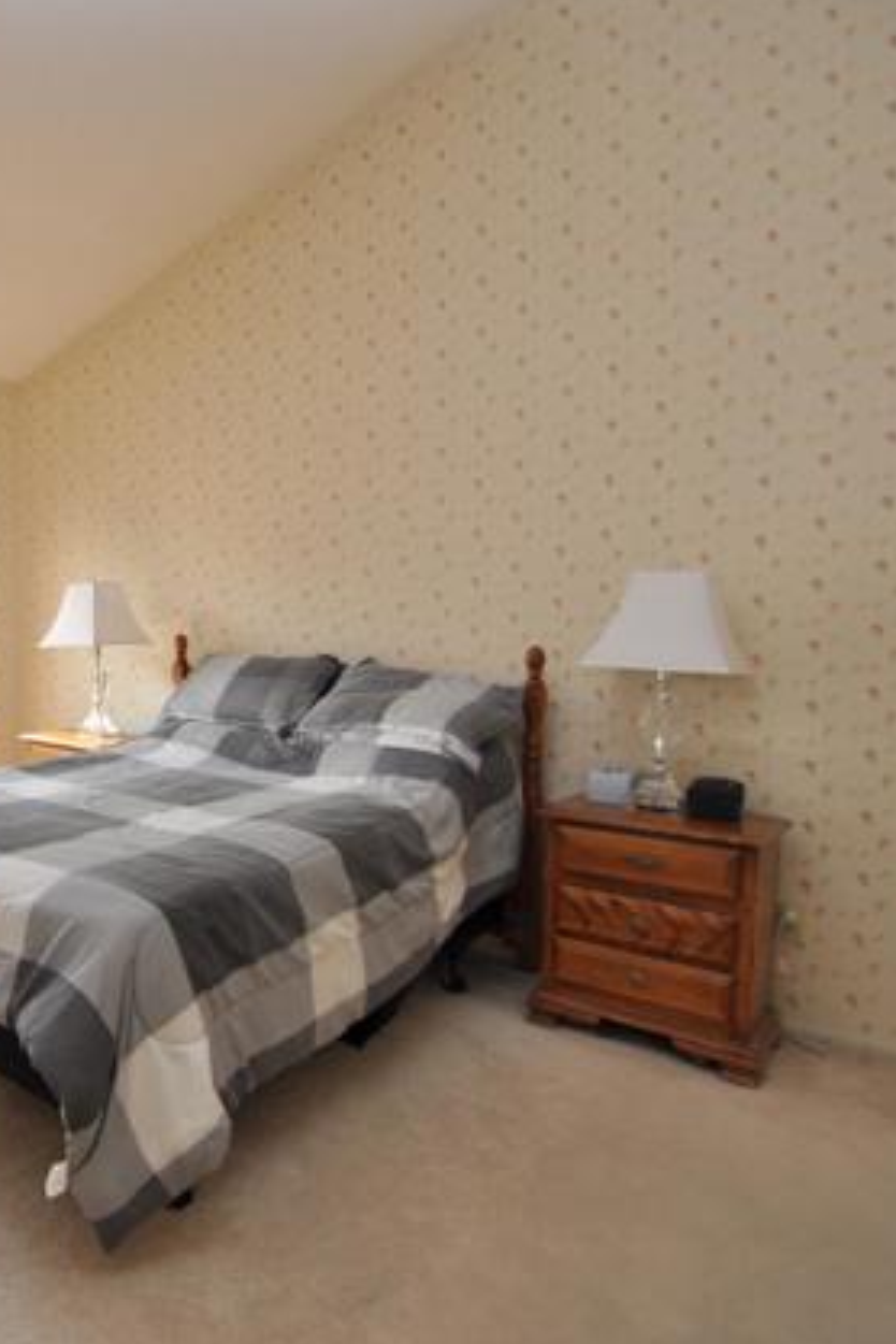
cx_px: 110
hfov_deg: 49.8
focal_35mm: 23
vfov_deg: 76.1
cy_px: 669
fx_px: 859
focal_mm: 10
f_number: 4
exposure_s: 1/100
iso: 200
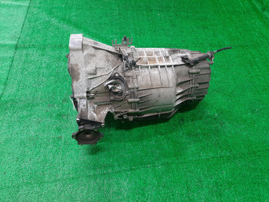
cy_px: 101
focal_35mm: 26
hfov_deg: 67.3
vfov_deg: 53.1
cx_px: 134
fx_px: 202
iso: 116
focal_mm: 3.93
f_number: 1.7
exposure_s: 1/50
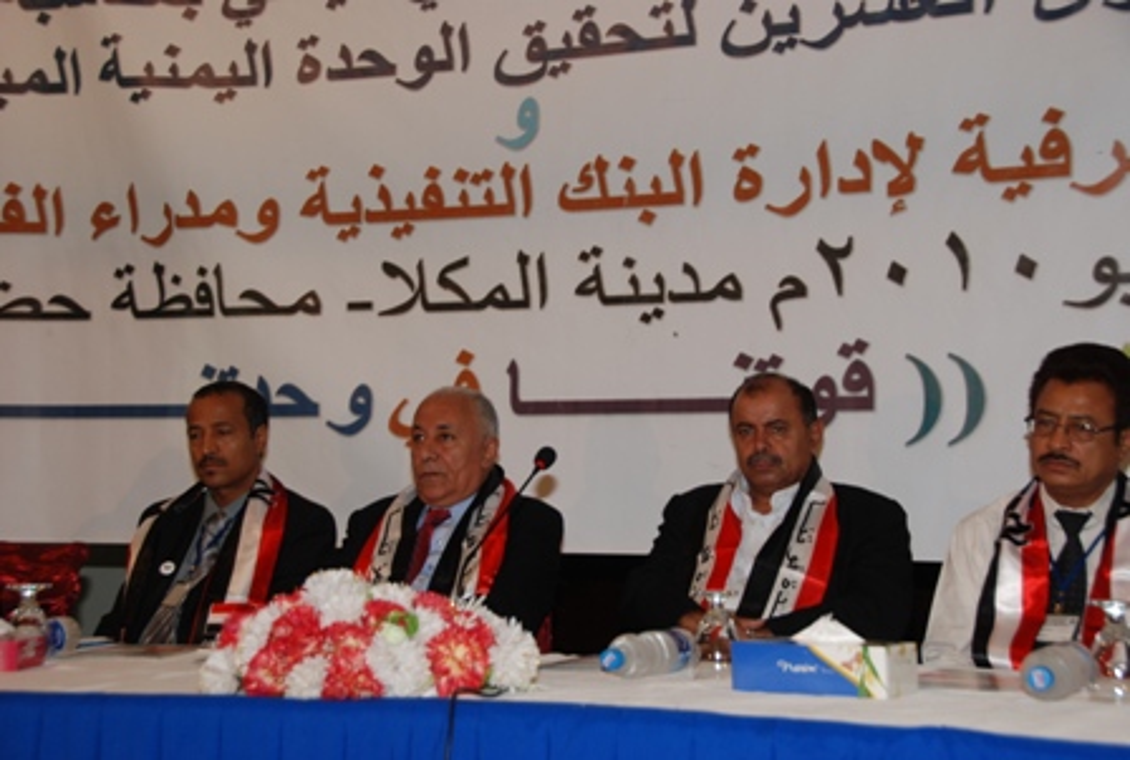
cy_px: 380
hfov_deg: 33.3
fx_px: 1888
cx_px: 565
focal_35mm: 60
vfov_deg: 22.7
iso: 160
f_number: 6.3
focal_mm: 40
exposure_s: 1/50
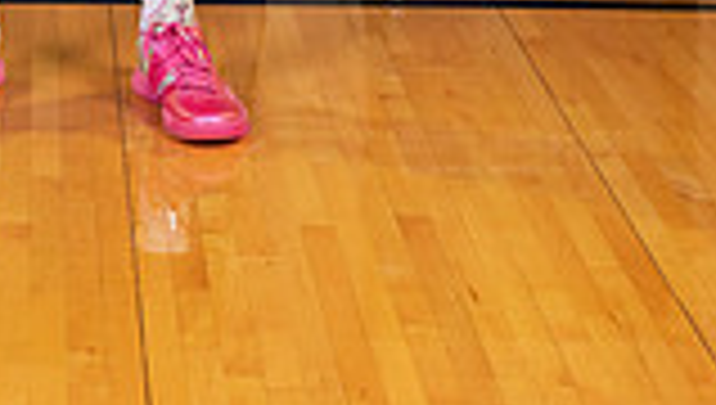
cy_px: -549
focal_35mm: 154
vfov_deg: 7.4
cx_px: 77
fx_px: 2928
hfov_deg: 13.8
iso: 320
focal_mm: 52
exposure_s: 1/320
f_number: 7.1
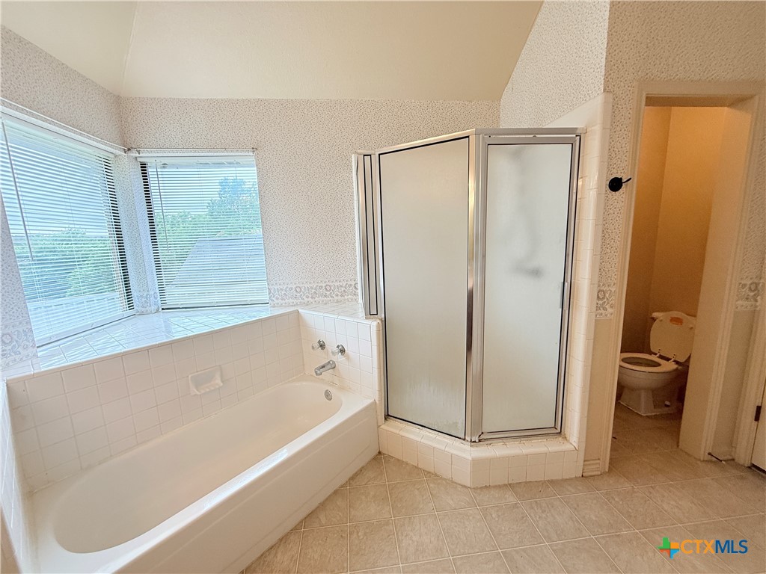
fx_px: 310
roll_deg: +1.2
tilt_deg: -8.3
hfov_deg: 102.1
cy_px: 287
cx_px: 383
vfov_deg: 85.7
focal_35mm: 14
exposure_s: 1/120
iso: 80
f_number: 2.2
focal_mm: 2.22
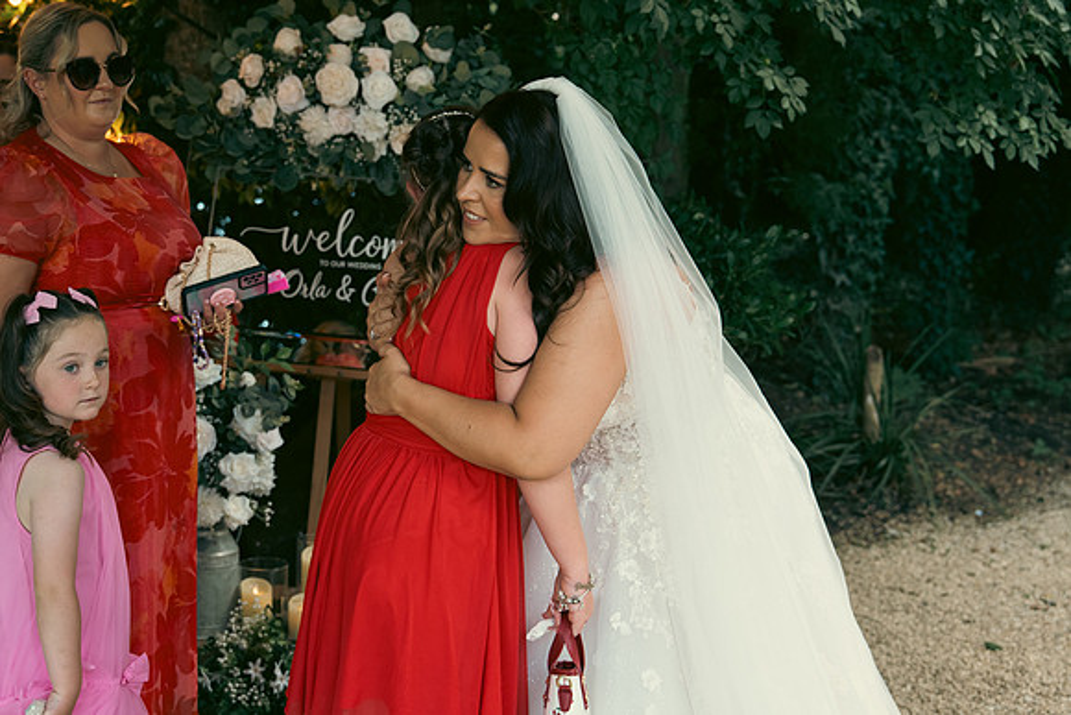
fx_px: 1696
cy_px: 358
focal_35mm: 57
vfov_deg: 23.8
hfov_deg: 35.0
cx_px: 536
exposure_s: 1/200
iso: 500
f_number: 3.5
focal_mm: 38
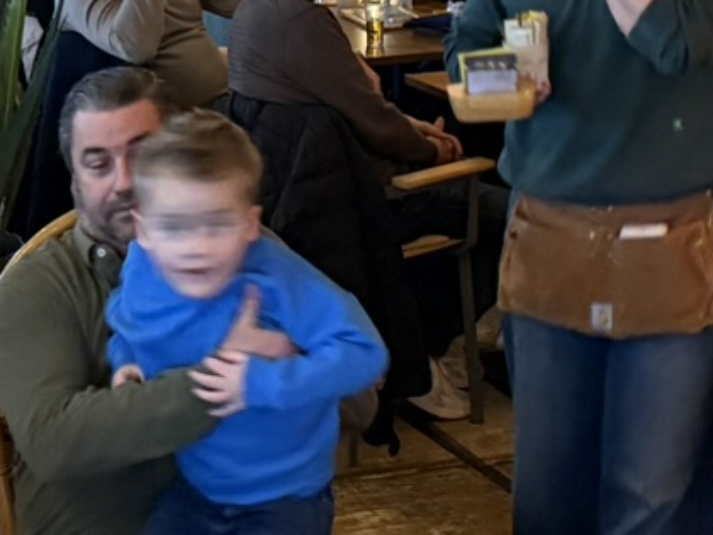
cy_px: -226
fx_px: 2410
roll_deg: -0.1
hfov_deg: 16.8
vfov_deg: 12.2
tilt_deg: -3.1
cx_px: 372
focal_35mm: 117
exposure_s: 1/33
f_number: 1.78
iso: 800
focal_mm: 6.76
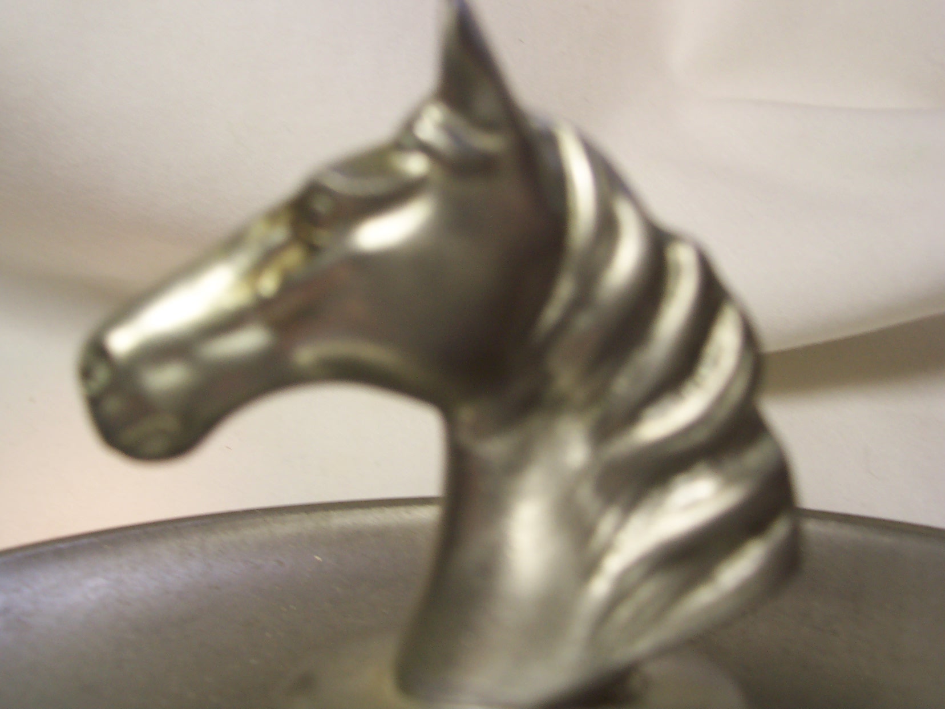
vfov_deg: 38.7
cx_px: 472
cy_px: 354
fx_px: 1010
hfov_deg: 50.1
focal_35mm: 37
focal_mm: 5.6
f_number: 2.8
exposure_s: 1/45
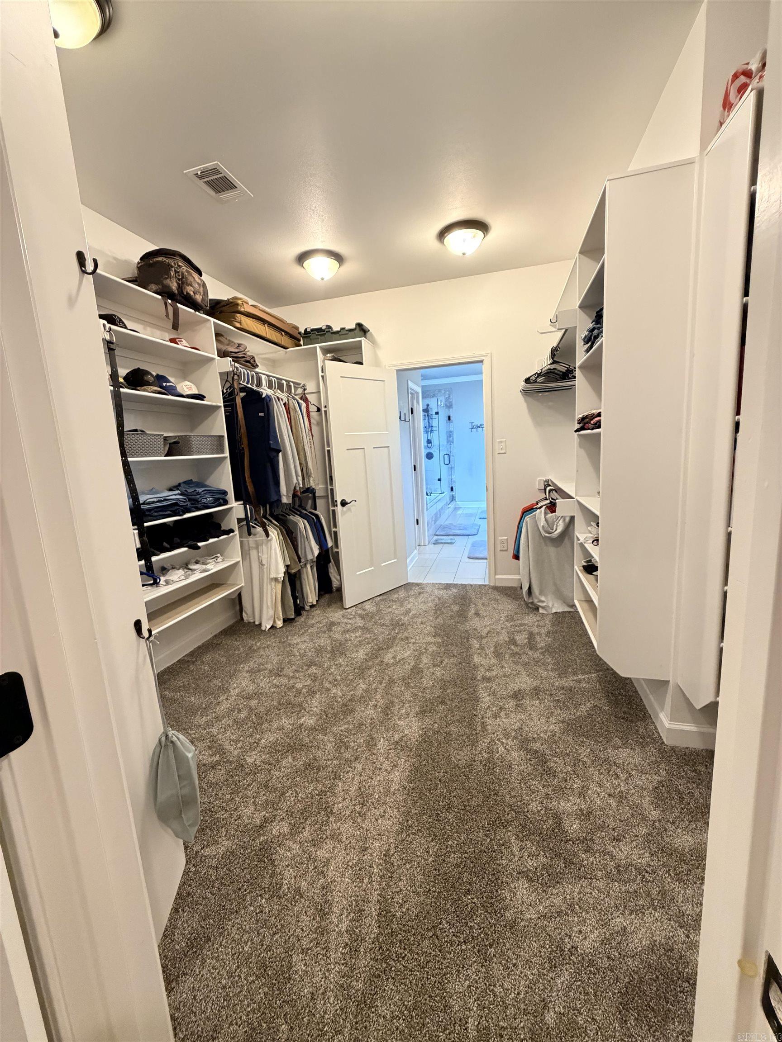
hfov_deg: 85.7
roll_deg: +3.2
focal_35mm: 14
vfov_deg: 102.1
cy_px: 521
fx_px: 422
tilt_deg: -8.8
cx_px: 391
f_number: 2.2
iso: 640
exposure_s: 1/60
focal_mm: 2.22
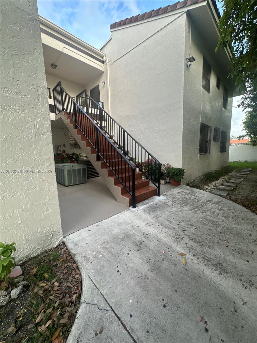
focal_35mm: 14
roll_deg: +0.5
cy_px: 172
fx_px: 139
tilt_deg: -7.2
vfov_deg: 102.1
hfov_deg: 85.7
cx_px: 128
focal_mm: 2.22
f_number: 2.2
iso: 100
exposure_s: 1/99
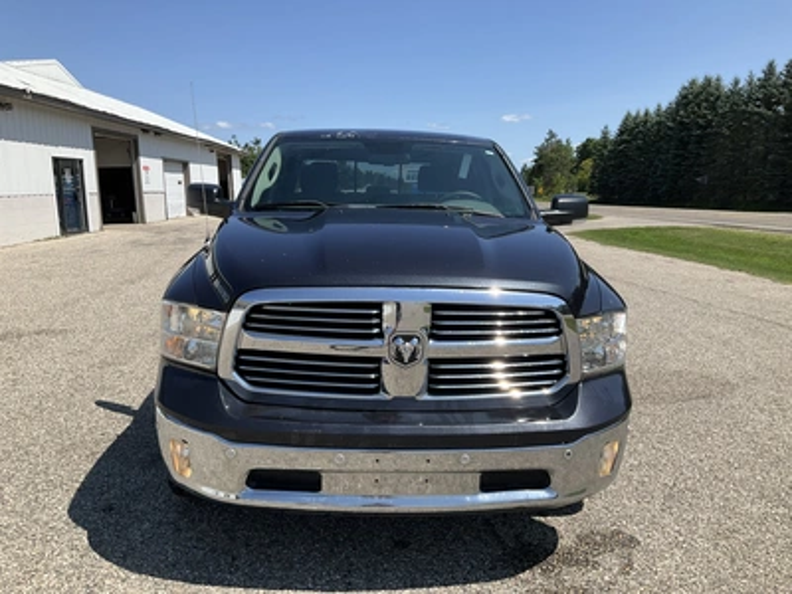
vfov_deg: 48.2
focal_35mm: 29
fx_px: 664
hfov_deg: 61.7
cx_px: 396
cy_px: 297
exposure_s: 1/1786
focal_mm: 3
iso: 25
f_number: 1.8
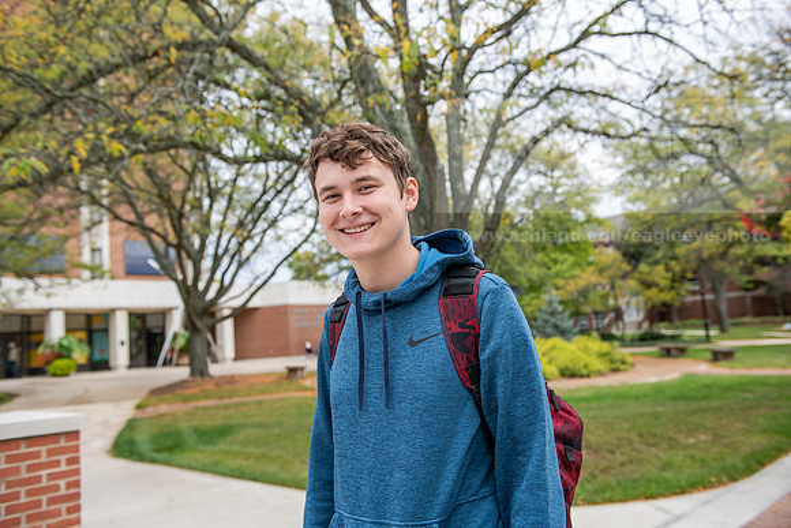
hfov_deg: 58.7
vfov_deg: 41.1
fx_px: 703
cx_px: 396
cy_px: 264
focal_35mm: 32
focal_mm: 32
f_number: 3.5
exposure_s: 1/320
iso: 100
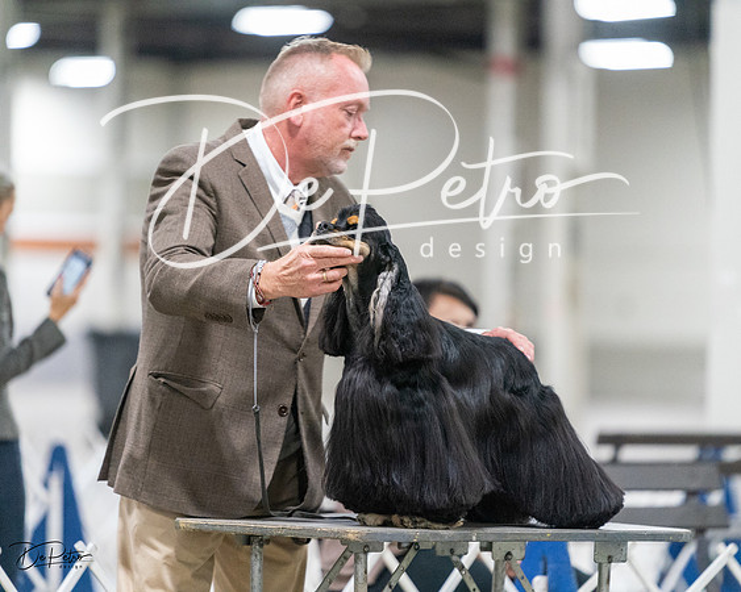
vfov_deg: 6.9
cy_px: 296
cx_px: 370
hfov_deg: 8.6
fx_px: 4938
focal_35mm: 225
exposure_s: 1/200
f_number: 2.8
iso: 8000
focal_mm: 200
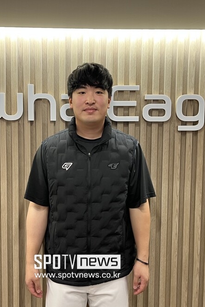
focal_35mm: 37
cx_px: 75
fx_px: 316
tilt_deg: -6.0
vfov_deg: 51.9
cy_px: 157
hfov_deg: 35.7
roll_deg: -0.3
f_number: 1.6
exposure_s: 1/60
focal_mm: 5.1
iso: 100
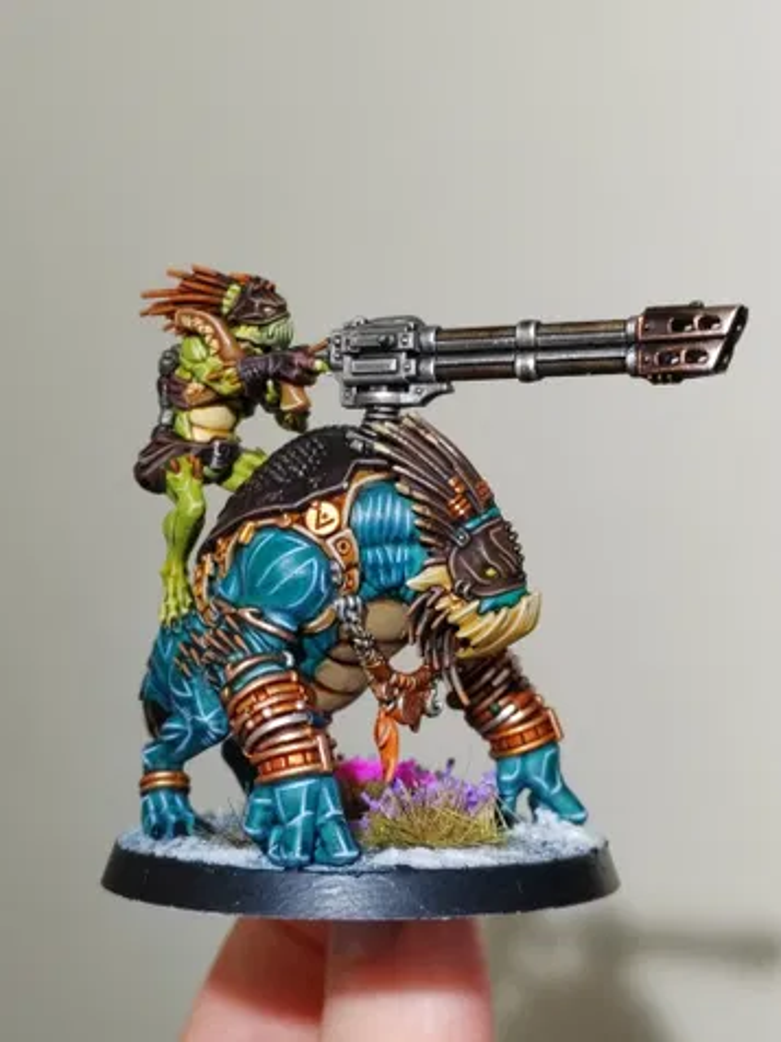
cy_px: 521
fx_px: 2166
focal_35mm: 72
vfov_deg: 27.0
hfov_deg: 20.4
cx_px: 390
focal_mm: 5.52
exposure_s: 1/100
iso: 800
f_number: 1.9
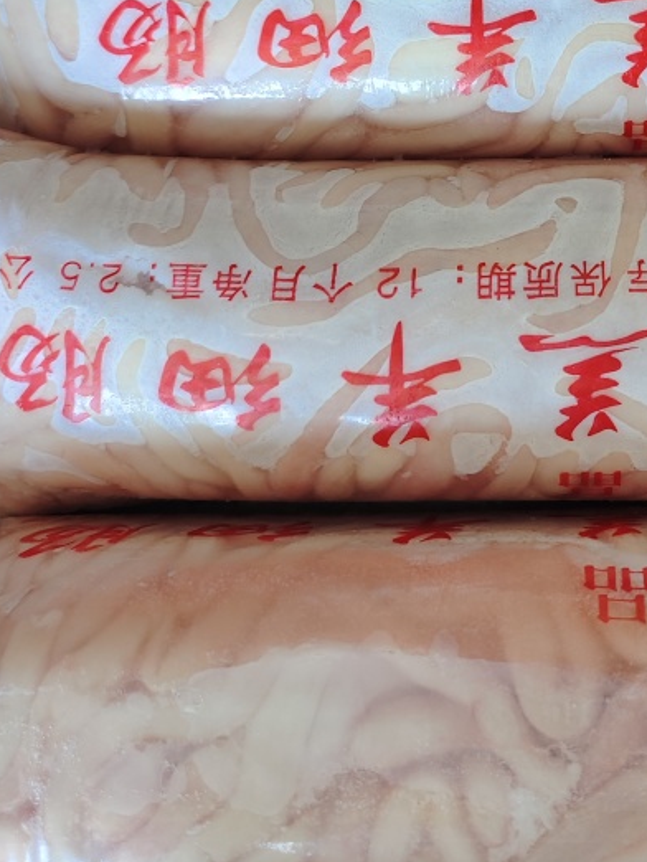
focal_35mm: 47
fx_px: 1170
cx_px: 523
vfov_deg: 37.3
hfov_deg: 30.1
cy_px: 57
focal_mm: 6.51
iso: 273
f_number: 1.57
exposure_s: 1/100
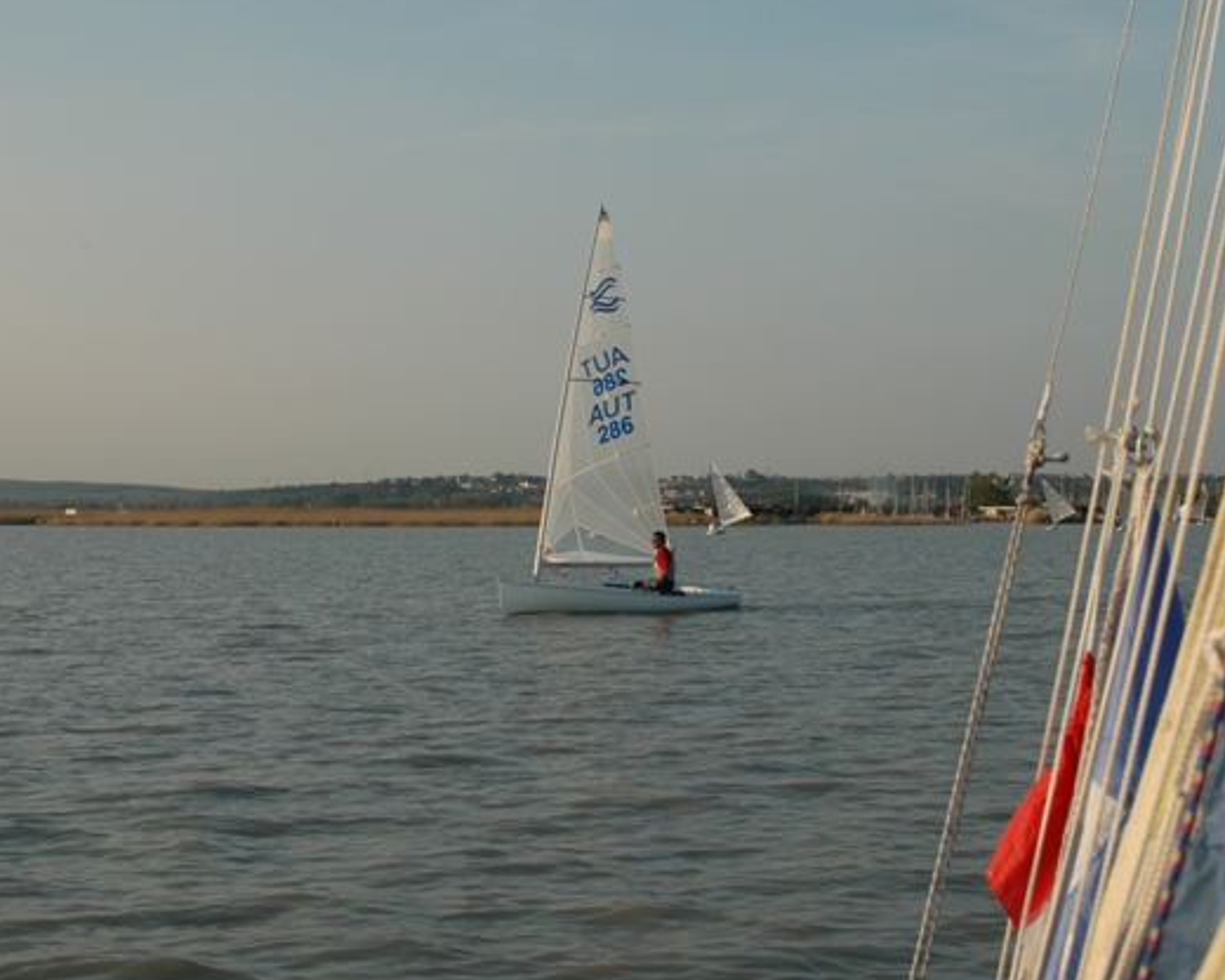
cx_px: 669
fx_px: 2196
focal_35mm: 61
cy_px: 488
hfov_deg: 31.1
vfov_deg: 25.2
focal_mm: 35
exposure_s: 1/320
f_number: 9
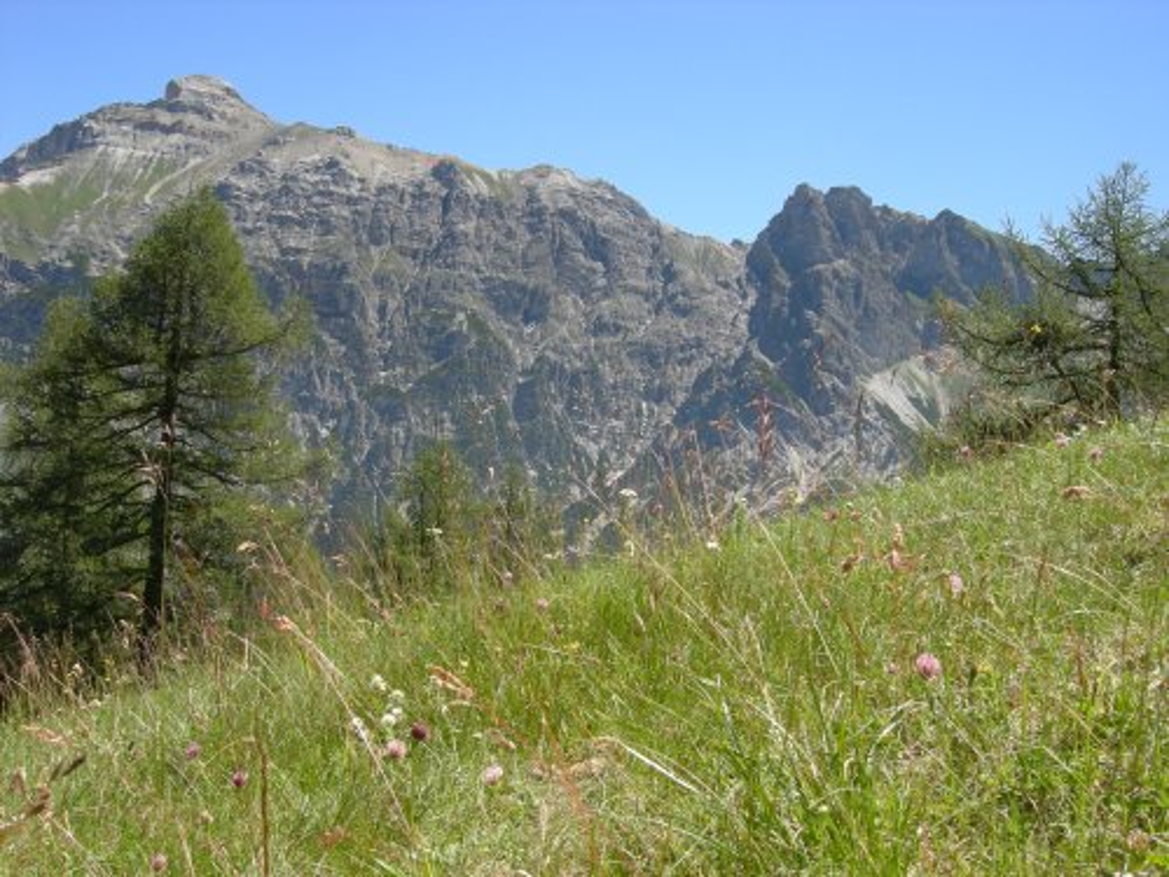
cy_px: 438
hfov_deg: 51.4
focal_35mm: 36
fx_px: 1216
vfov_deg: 39.7
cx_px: 584
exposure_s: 1/180
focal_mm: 7.5
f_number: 6
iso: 64
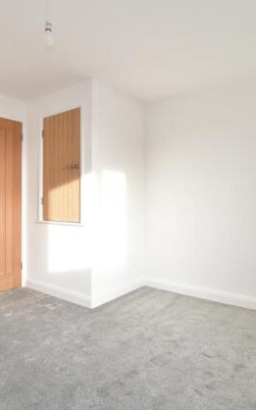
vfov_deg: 74.8
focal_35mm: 24
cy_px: 201
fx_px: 268
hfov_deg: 50.8
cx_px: 107
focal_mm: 10
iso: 160
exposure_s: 1/10
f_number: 7.1
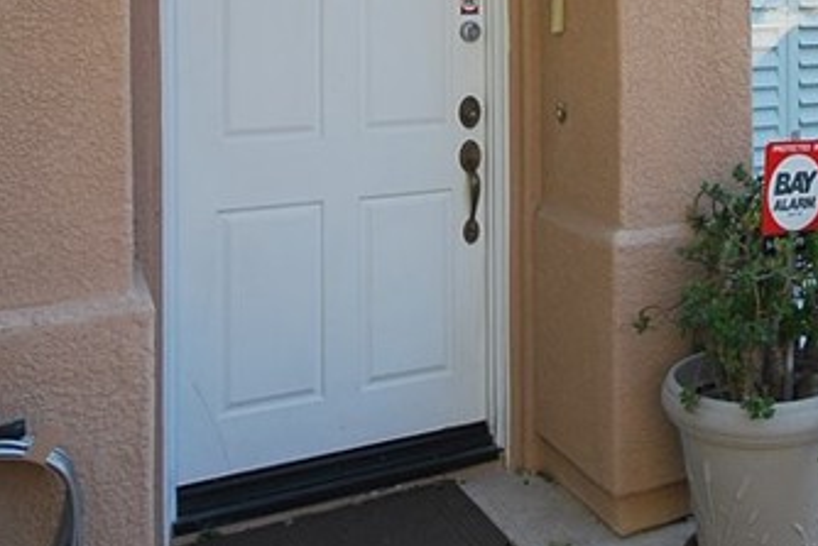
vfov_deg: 27.5
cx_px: 740
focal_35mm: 46
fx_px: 1046
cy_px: -9
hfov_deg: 39.6
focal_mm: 10
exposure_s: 1/125
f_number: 5.6
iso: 200
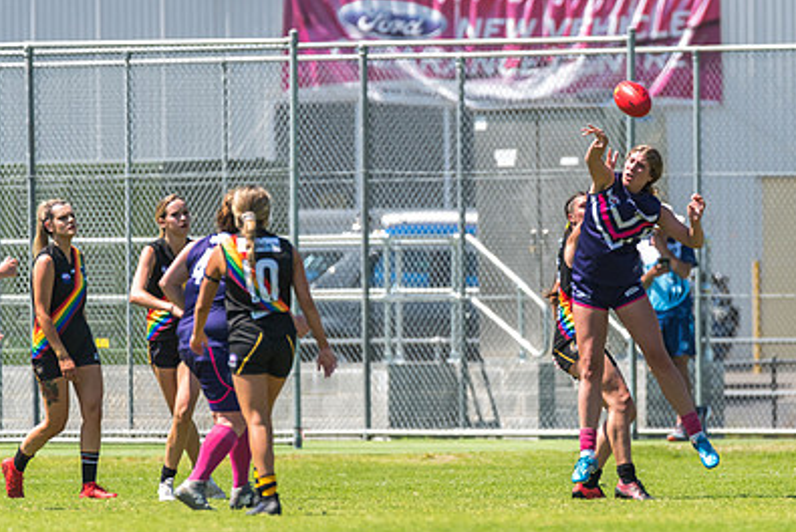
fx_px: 19494
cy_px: 289
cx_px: 556
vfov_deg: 1.6
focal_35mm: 881
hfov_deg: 2.3
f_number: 6.3
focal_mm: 600
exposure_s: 1/2500
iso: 800
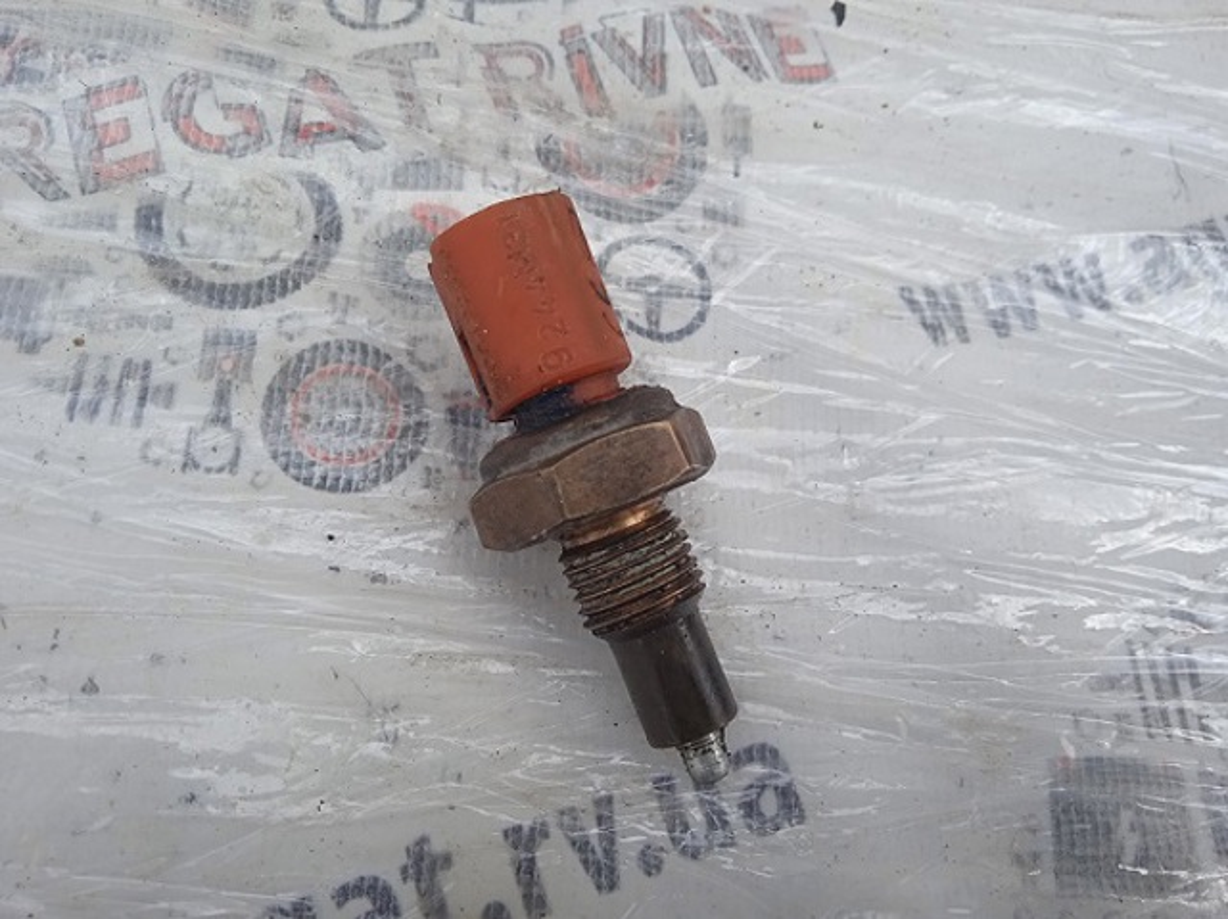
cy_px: 460
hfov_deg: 63.5
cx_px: 614
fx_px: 993
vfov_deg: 49.7
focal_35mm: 28
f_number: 2.2
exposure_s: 1/637
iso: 112
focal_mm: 3.43
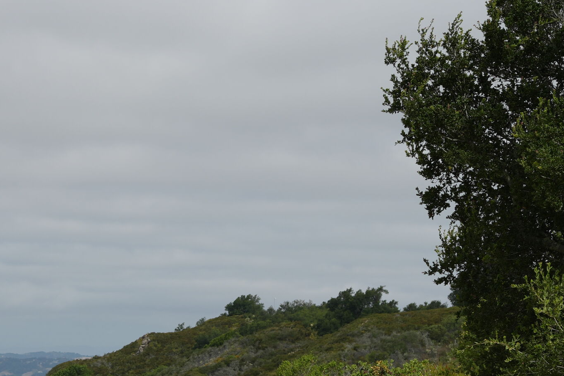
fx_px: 2491
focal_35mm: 159
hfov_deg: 12.9
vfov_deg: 8.6
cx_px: 145
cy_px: 428
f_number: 4.5
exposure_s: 1/1000
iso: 100
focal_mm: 50
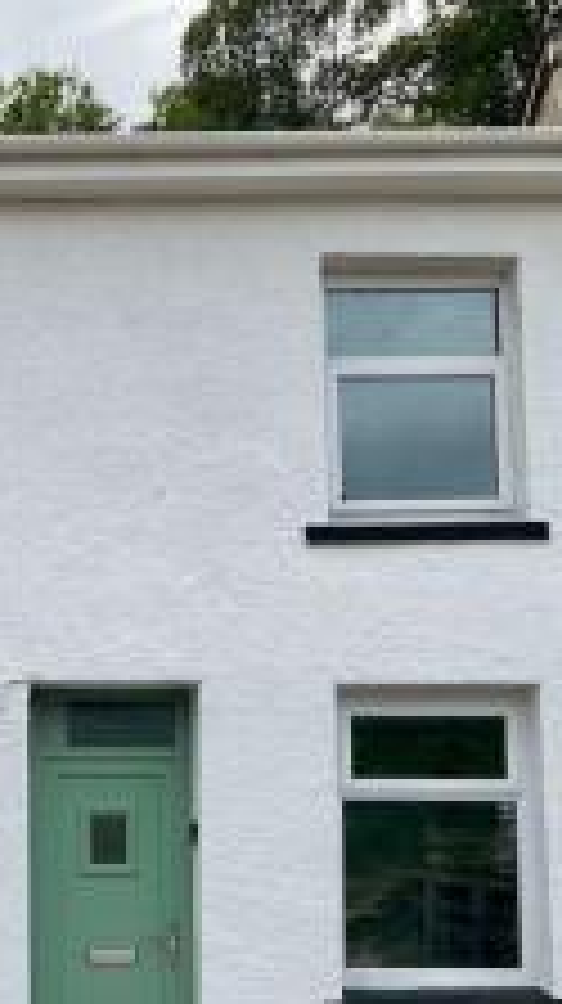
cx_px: 74
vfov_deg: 34.6
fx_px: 1594
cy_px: 678
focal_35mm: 60
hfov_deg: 19.7
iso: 16
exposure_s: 1/1412
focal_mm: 3
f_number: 1.8
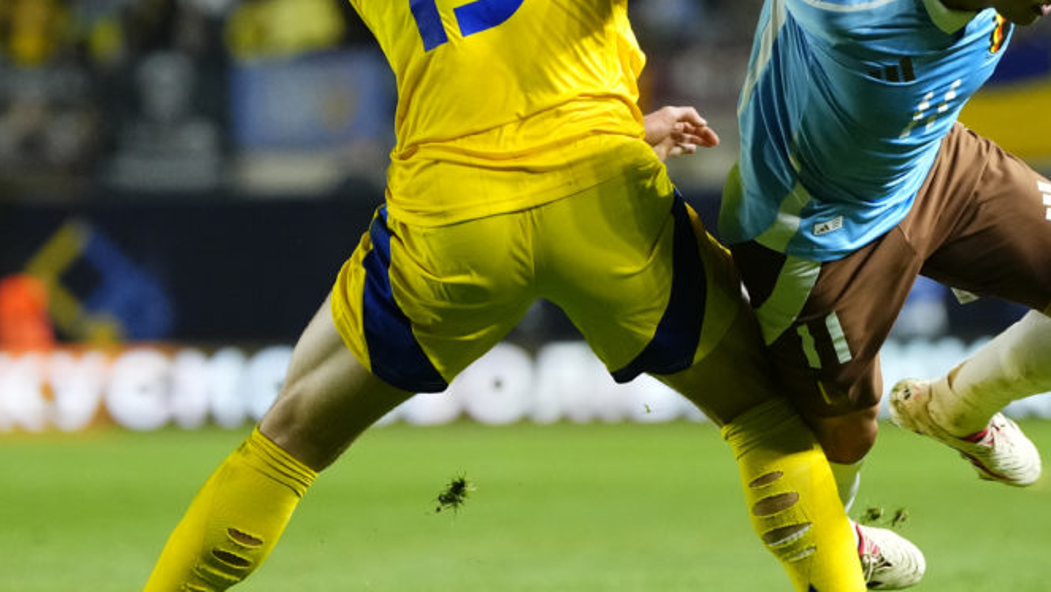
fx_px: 8389
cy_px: 192
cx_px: 775
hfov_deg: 7.2
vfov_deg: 4.0
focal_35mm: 301
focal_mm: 167
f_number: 2.8
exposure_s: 1/1600
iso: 3200
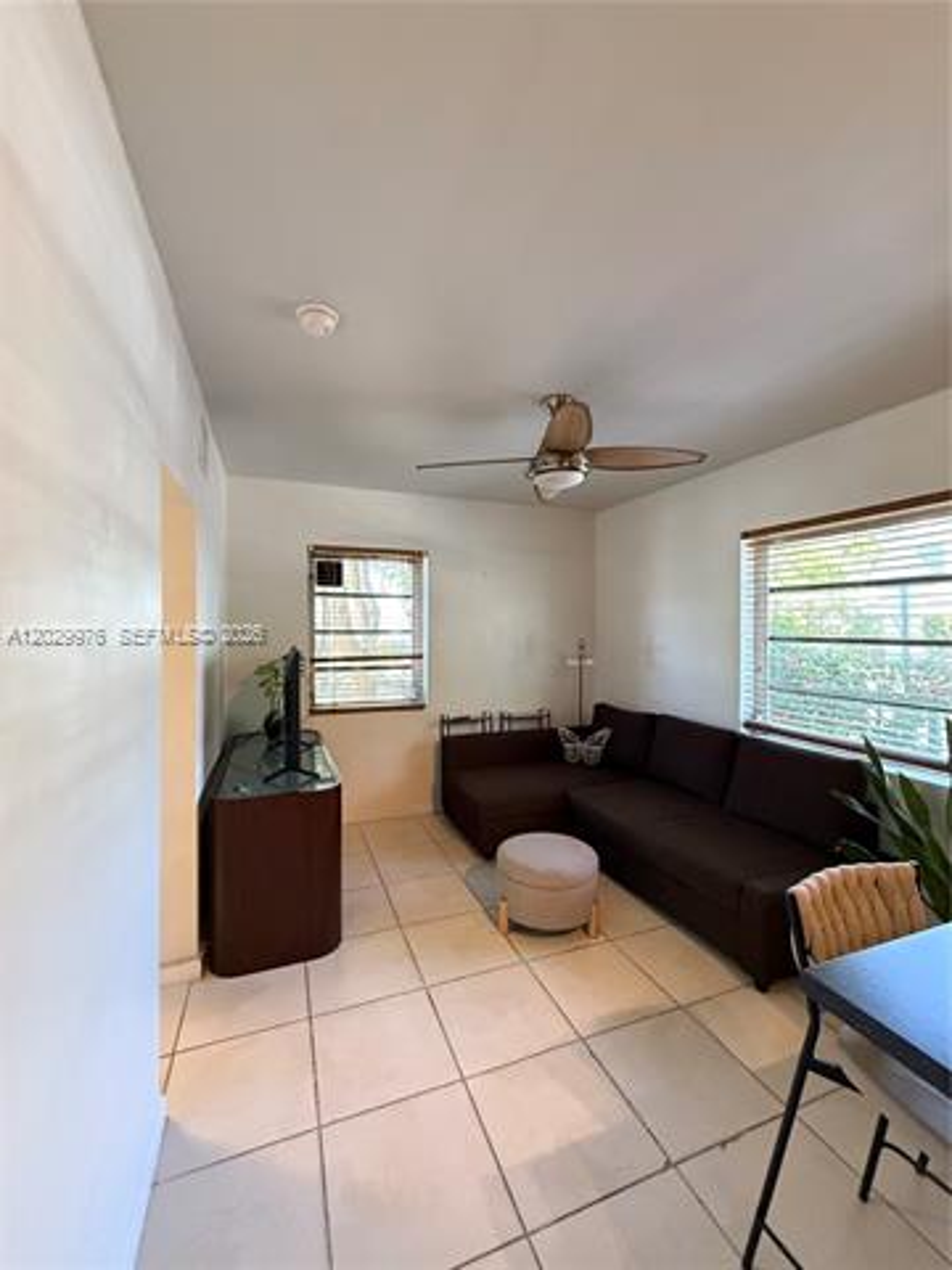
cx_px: 476
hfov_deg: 85.7
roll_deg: -0.5
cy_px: 635
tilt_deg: -0.4
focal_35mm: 14
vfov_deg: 102.1
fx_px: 513
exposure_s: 1/60
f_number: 2.2
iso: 800
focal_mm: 2.22
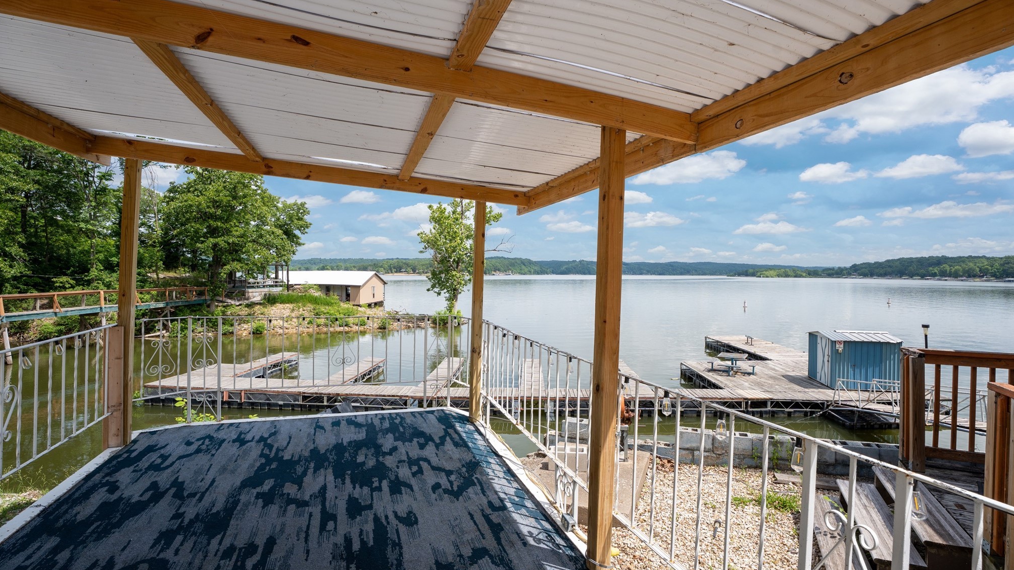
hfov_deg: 95.9
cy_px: 269
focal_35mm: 17
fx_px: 457
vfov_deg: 63.9
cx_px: 513
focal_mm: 16
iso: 200
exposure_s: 1/250
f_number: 8
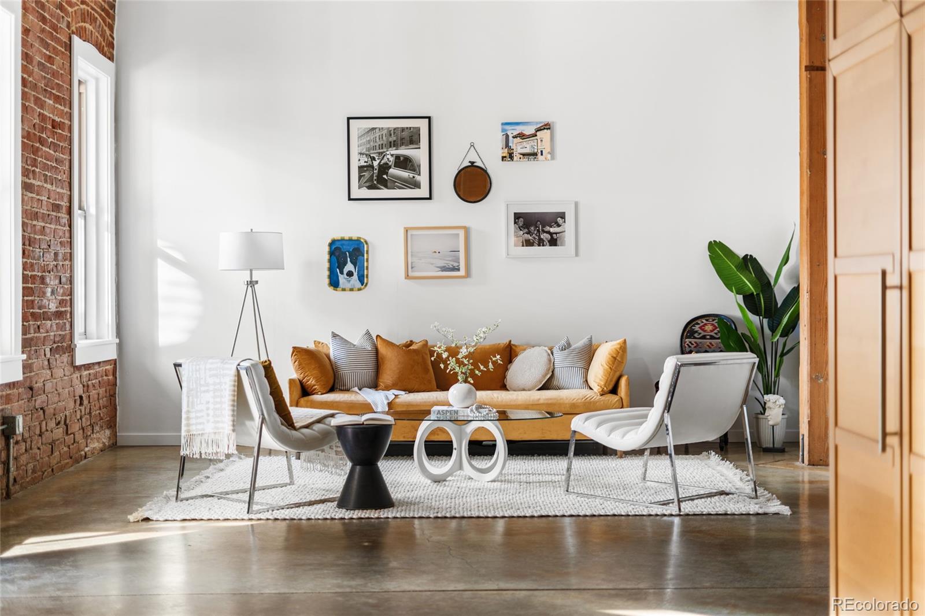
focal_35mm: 50
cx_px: 462
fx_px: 1284
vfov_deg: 27.0
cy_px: 308
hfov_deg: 39.6
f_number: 1.8
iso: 160
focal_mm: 50
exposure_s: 1/20
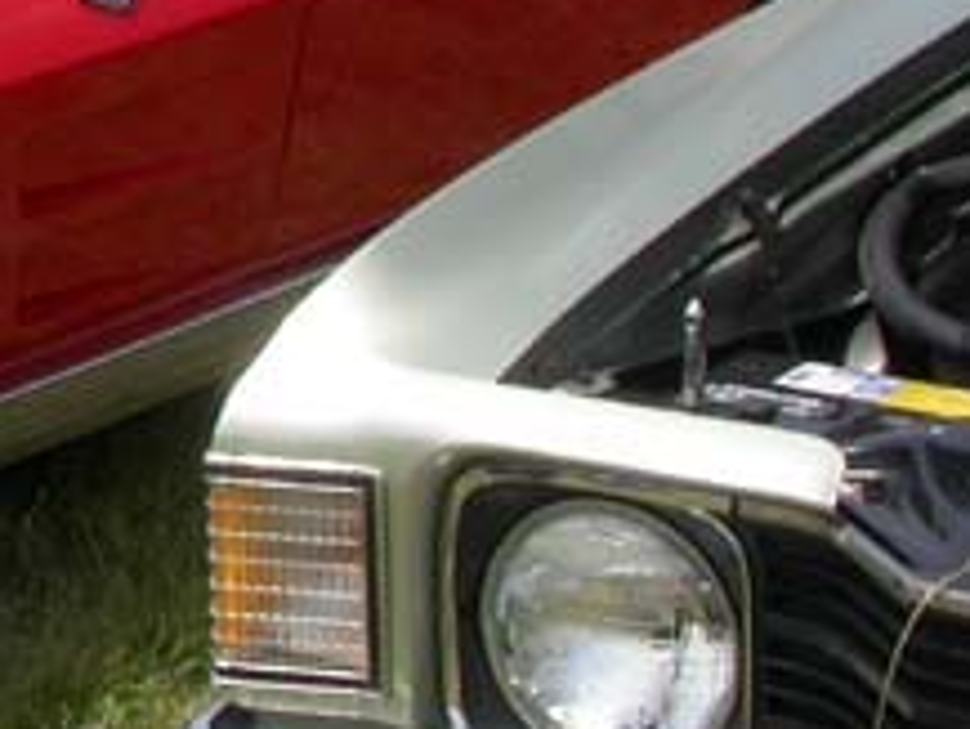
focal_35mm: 140
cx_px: -648
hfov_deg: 13.0
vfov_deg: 10.4
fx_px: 3925
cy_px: -228
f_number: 7.5
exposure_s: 1/289
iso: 100
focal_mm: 7.85
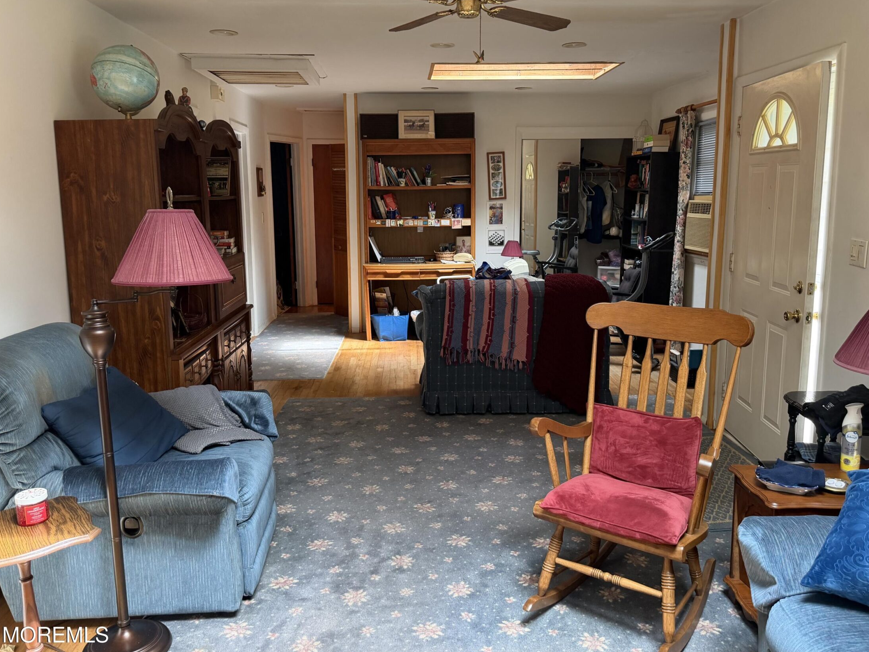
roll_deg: +0.4
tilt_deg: -9.2
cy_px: 290
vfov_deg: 49.7
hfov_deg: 63.4
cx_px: 438
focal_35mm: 28
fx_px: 703
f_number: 1.78
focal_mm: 6.76
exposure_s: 1/61
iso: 200
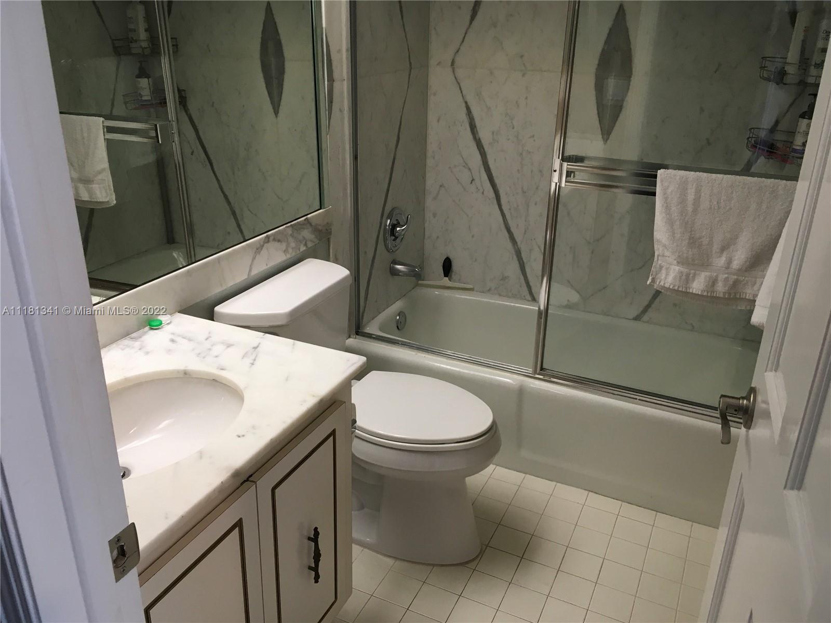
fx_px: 696
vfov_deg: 48.2
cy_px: 312
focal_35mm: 29
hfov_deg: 61.7
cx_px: 416
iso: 64
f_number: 2.2
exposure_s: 1/30
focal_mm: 4.15
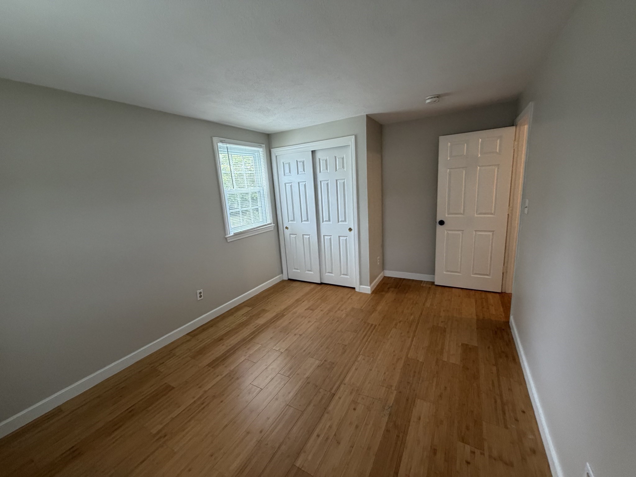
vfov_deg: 85.7
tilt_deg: -12.2
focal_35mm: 14
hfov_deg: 102.1
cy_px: 238
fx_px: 257
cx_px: 318
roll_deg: +4.1
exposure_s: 1/82
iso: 320
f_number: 2.2
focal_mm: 2.22
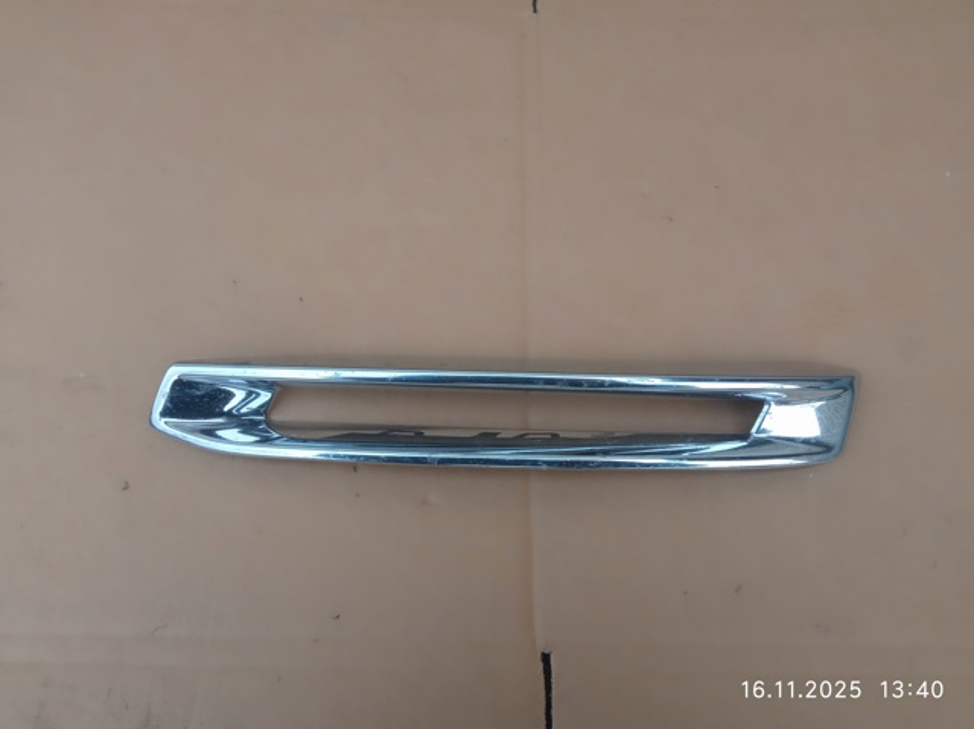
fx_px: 759
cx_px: 487
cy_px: 364
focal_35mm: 27
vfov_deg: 51.3
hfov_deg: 65.4
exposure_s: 1/100
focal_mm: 3.79
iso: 115
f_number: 2.2
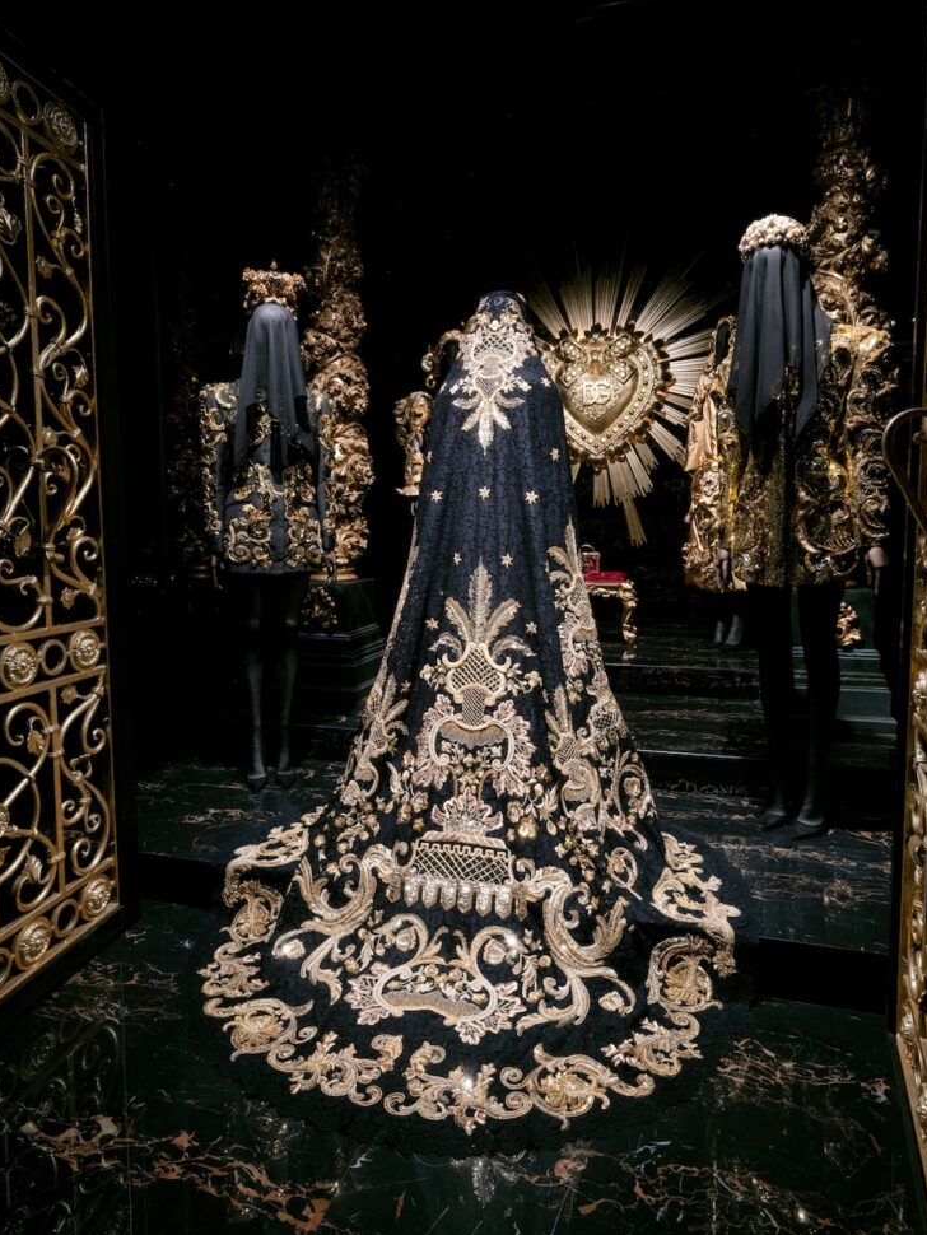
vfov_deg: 84.6
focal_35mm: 19
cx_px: 484
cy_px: 587
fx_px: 678
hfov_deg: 68.7
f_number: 16
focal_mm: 23
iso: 1000
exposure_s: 1/3
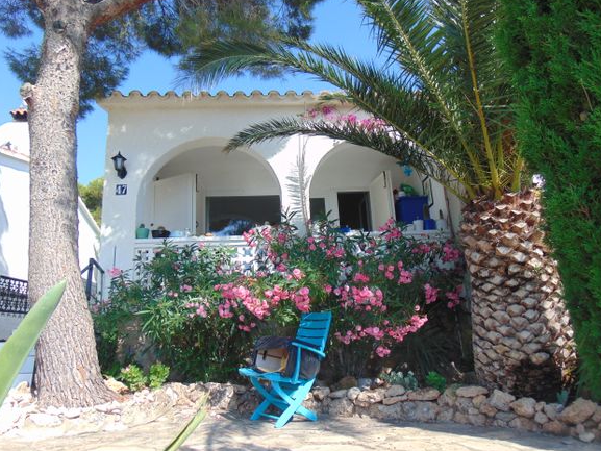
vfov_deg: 53.1
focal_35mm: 26
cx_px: 308
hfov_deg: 67.3
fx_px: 452
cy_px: 221
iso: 80
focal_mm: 4.5
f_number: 3
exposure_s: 1/500
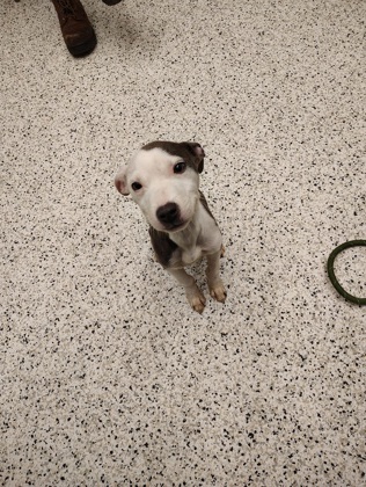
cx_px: 183
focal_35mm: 24
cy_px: 244
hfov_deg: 56.9
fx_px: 338
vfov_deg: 71.5
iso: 466
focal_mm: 5.56
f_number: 1.8
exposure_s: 1/120
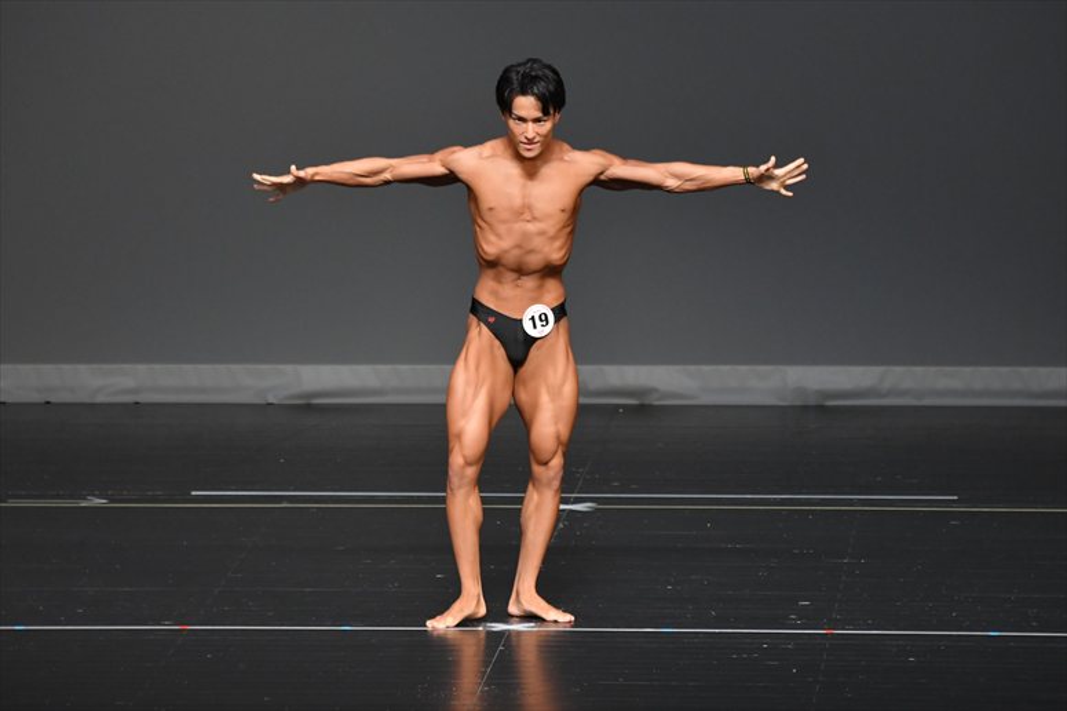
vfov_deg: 4.6
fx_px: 8887
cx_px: 534
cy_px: 356
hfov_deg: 6.9
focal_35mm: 300
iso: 2500
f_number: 5.6
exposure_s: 1/400
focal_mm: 200
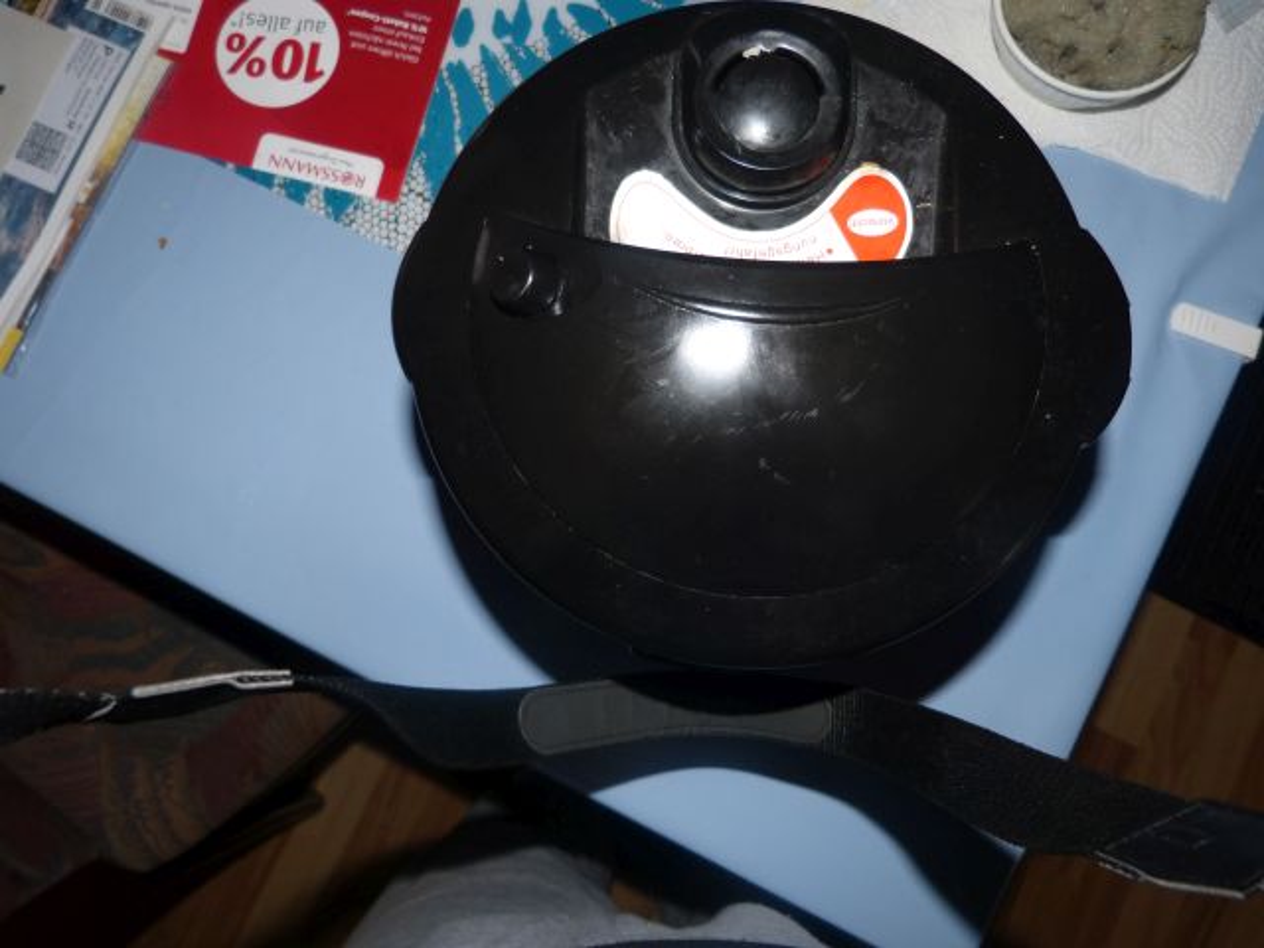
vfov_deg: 54.9
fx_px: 913
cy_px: 474
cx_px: 632
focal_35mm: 25
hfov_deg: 69.4
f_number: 2.8
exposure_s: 1/60
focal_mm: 4.5
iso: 100
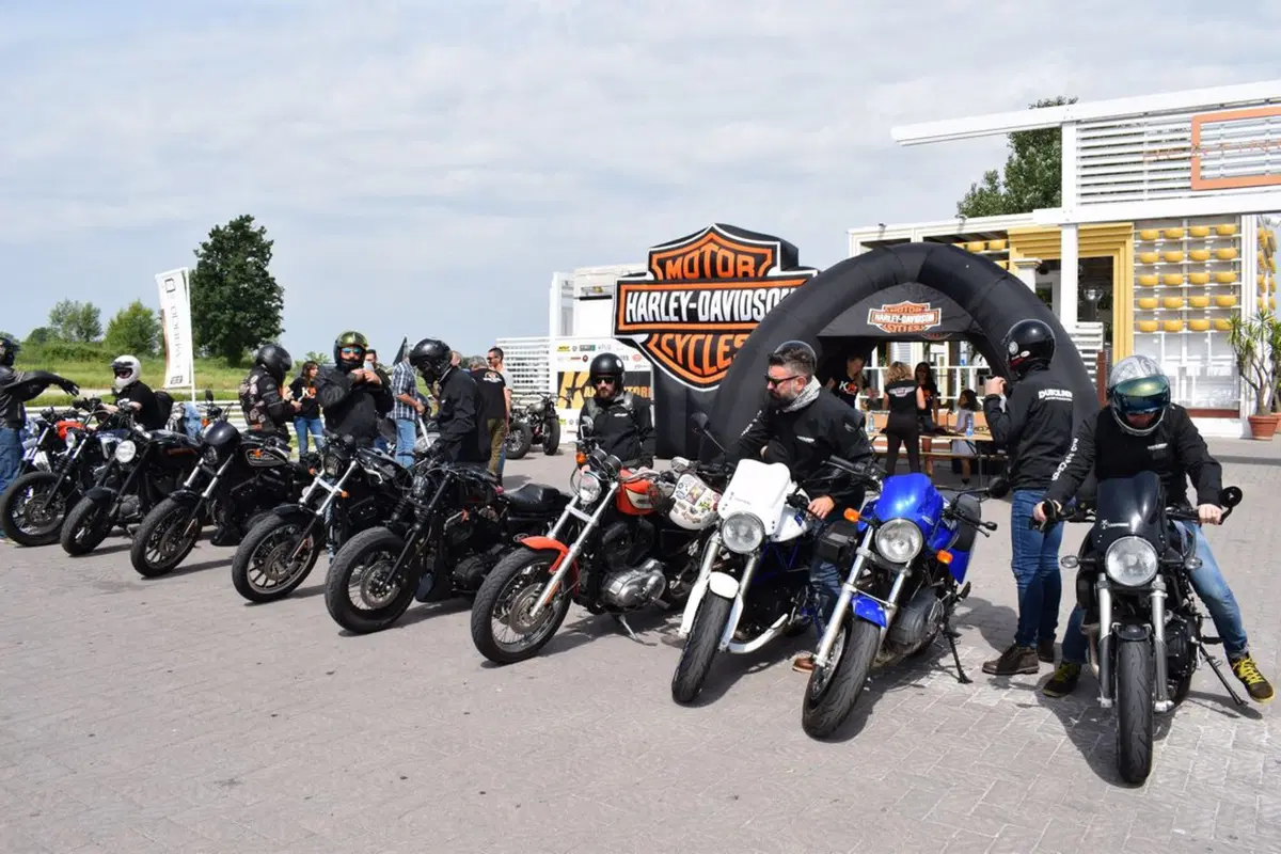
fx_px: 961
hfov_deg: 67.4
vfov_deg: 47.9
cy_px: 427
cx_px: 640
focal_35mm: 27
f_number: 10
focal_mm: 18
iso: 200
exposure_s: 1/400
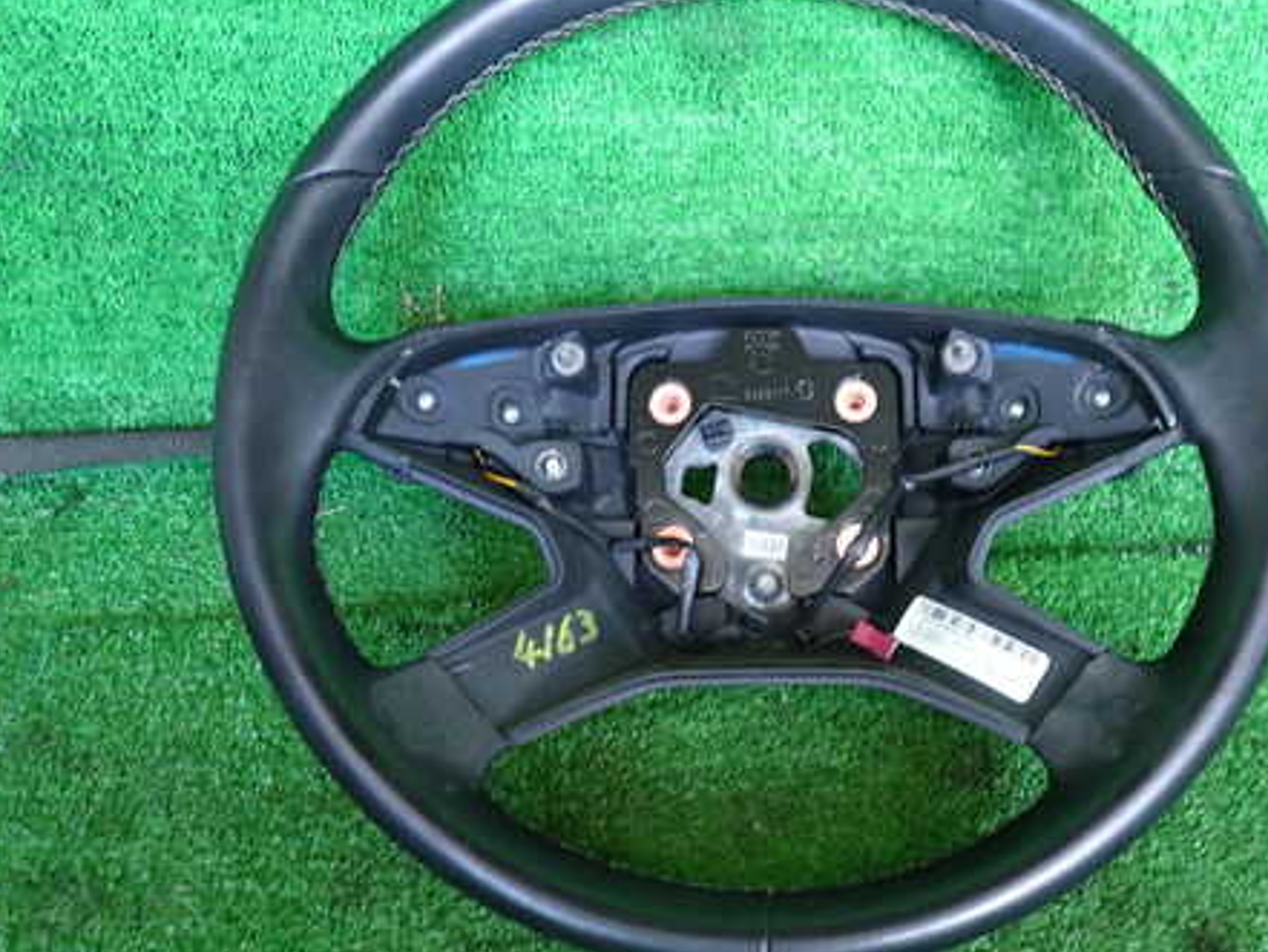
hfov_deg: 53.4
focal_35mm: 34
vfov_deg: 41.8
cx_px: 779
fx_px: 1246
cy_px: 472
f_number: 2
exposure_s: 1/30
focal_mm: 4.5
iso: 250
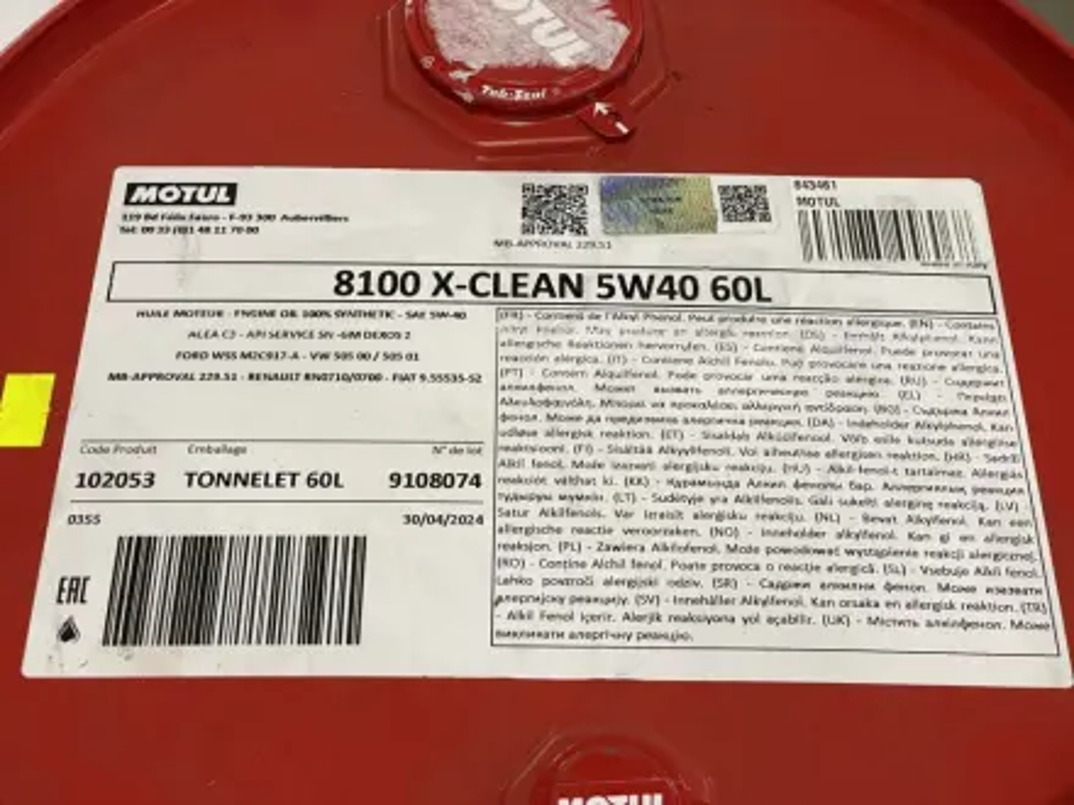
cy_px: 402
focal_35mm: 52
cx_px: 537
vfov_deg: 28.0
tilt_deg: -56.5
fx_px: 1613
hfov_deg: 36.8
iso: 320
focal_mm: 6
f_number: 2
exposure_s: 1/60
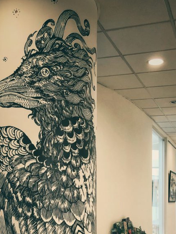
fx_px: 345
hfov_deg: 28.6
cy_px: 195
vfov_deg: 35.9
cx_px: 91
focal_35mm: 51
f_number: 1.8
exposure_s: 1/17
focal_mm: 3.99
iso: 50
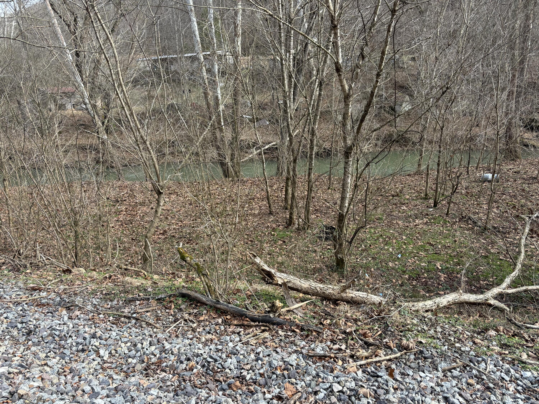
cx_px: 270
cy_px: 202
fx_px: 405
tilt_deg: -15.7
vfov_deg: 53.1
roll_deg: +0.3
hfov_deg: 67.3
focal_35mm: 26
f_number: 1.6
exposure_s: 1/366
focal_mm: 5.96
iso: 50
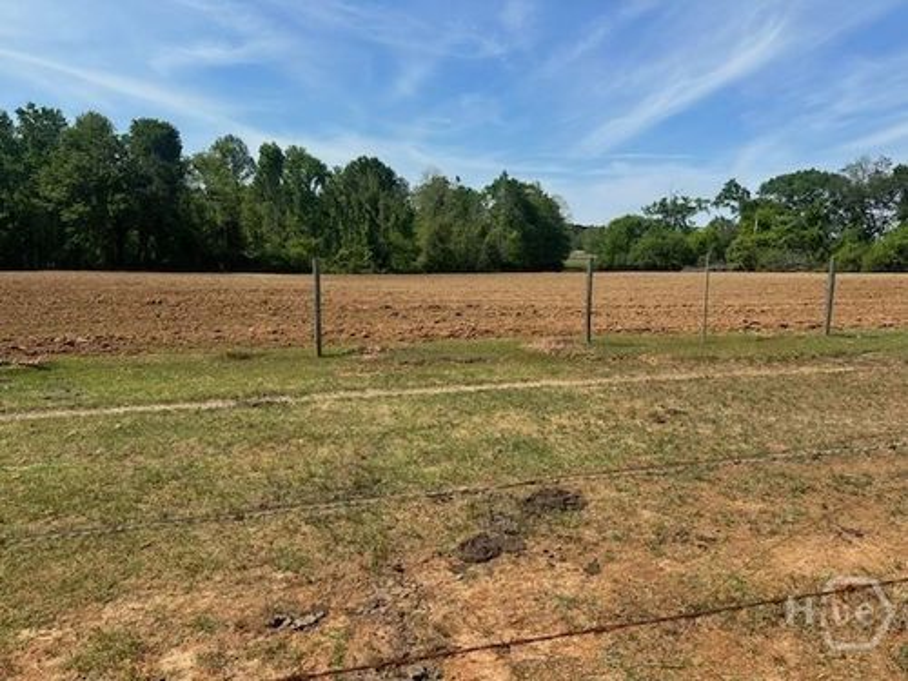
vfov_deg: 56.8
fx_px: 630
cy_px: 340
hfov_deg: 71.6
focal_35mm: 24
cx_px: 454
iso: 80
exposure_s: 1/4762
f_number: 1.78
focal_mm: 6.86
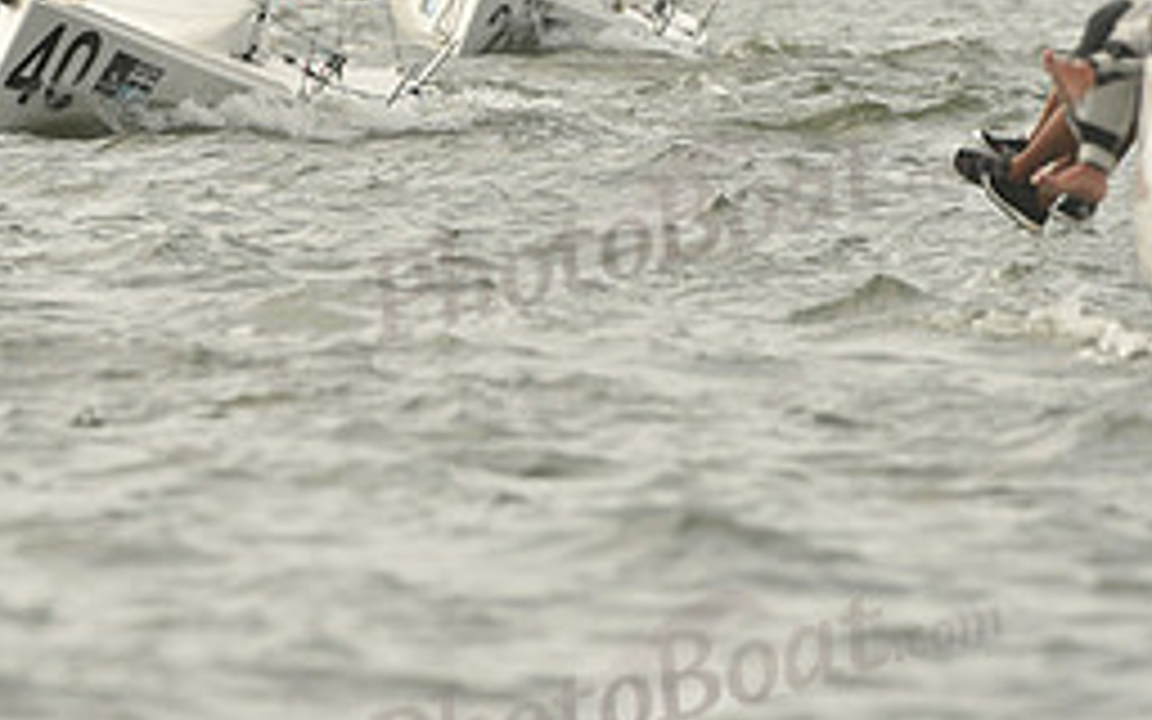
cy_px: 56
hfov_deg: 3.0
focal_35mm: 692
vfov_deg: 1.9
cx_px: 140
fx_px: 21726
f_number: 7.1
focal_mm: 300
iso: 320
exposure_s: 1/1250
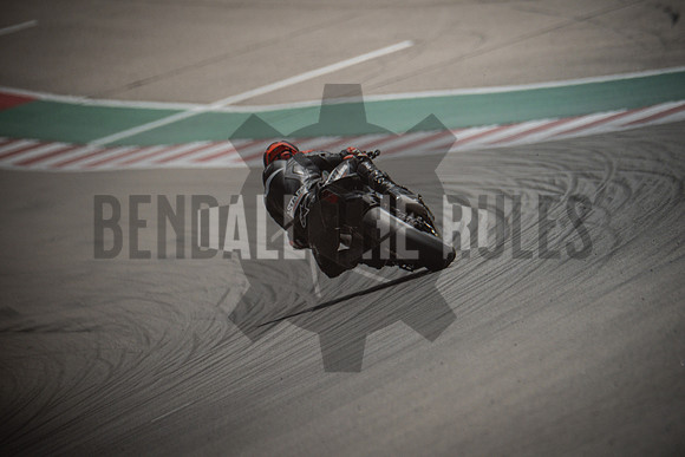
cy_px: 228
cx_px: 342
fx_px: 11419
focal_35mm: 600
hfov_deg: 3.4
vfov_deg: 2.3
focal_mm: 400
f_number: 5.6
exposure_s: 1/3200
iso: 640
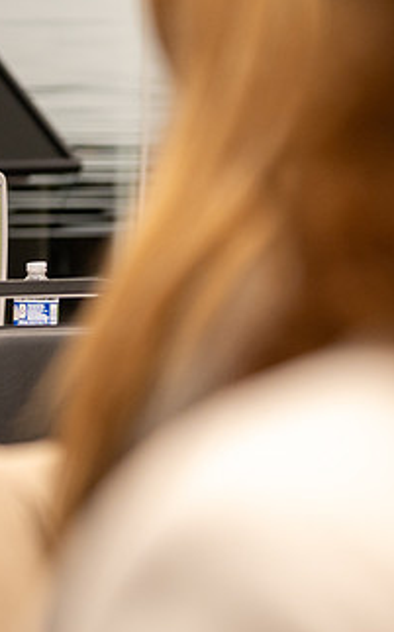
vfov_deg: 9.5
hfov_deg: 5.9
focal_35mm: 220
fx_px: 3783
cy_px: 328
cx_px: -24
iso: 1600
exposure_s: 1/100
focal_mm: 120
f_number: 4
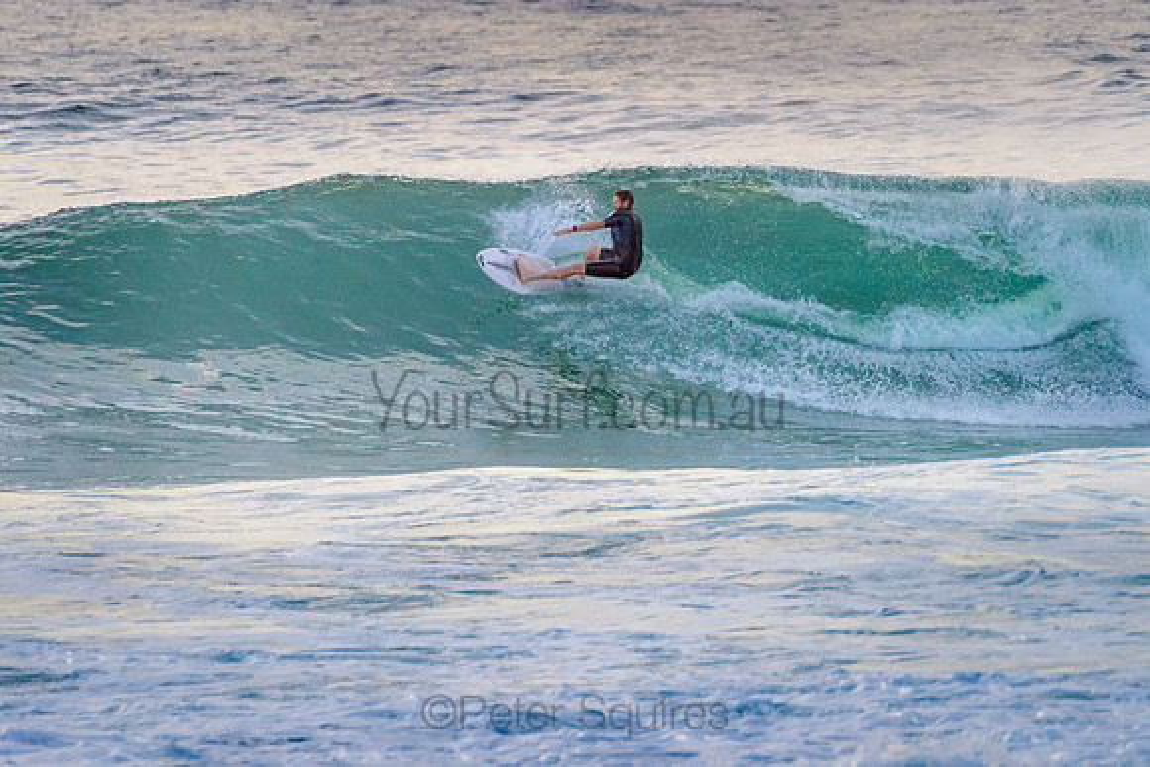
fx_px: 19580
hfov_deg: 3.4
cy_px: 297
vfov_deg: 2.2
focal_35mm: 613
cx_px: 638
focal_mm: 500
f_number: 5.6
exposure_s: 1/2000
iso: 1250
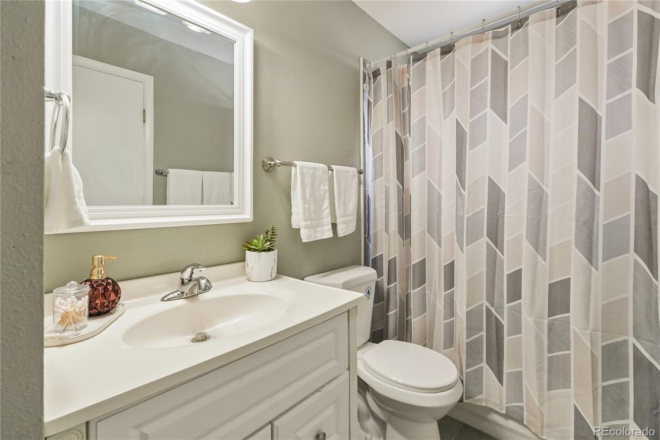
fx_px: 302
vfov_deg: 72.0
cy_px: 220
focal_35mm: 16
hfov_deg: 95.0
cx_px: 330
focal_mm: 11
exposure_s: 1/60
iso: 800
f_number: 8
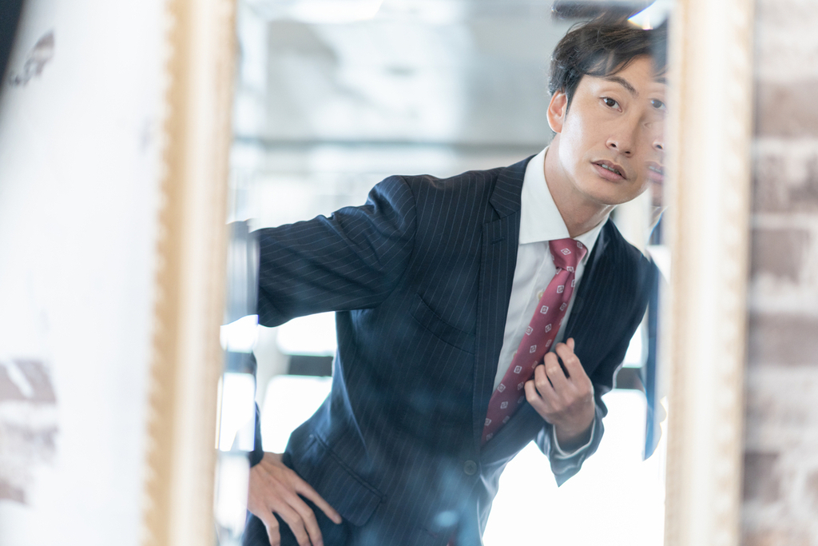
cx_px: 409
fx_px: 1932
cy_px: 273
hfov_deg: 23.9
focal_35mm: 85
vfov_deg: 16.1
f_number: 2.2
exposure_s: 1/250
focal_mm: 85
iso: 800
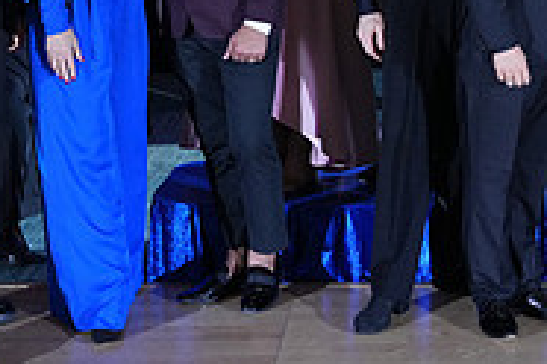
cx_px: 506
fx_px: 1716
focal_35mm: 113
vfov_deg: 11.8
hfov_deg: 17.8
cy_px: -107
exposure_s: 1/200
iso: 2000
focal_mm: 36.3
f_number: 5
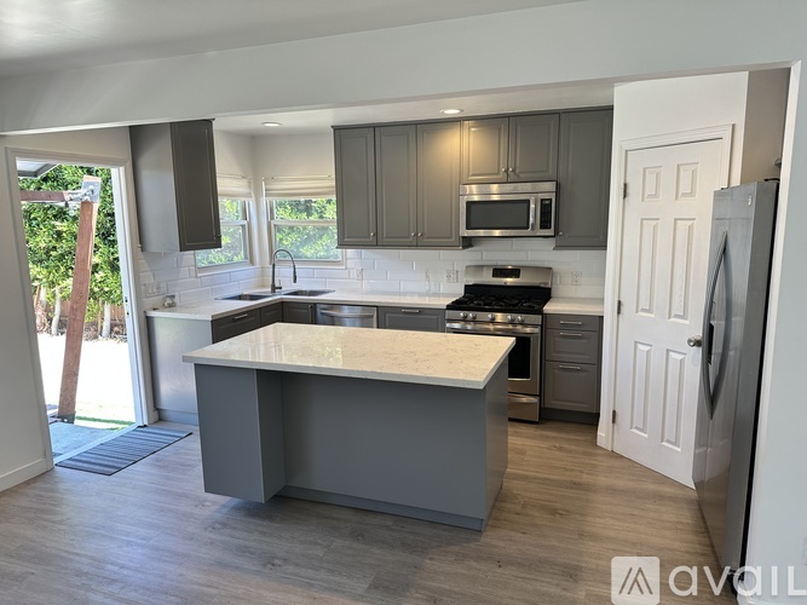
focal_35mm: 24
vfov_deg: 56.8
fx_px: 559
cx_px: 404
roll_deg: +0.6
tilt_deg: -10.2
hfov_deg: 71.6
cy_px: 302
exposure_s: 1/120
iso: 80
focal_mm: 6.86
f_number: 1.78
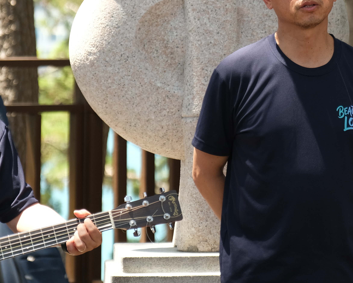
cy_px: 18
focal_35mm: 262
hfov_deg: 7.4
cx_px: 323
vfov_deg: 5.9
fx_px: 2737
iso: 320
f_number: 2.8
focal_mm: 70
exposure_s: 1/500
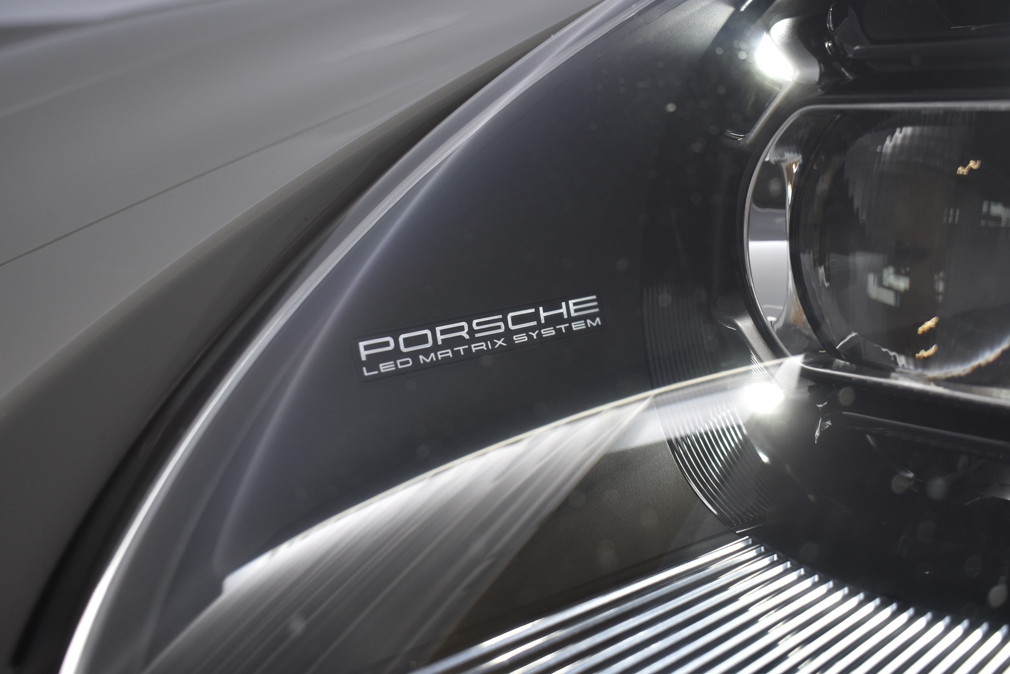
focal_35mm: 39
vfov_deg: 34.2
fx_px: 1094
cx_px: 505
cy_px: 337
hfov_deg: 49.6
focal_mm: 26
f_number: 4
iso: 220
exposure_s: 1/40
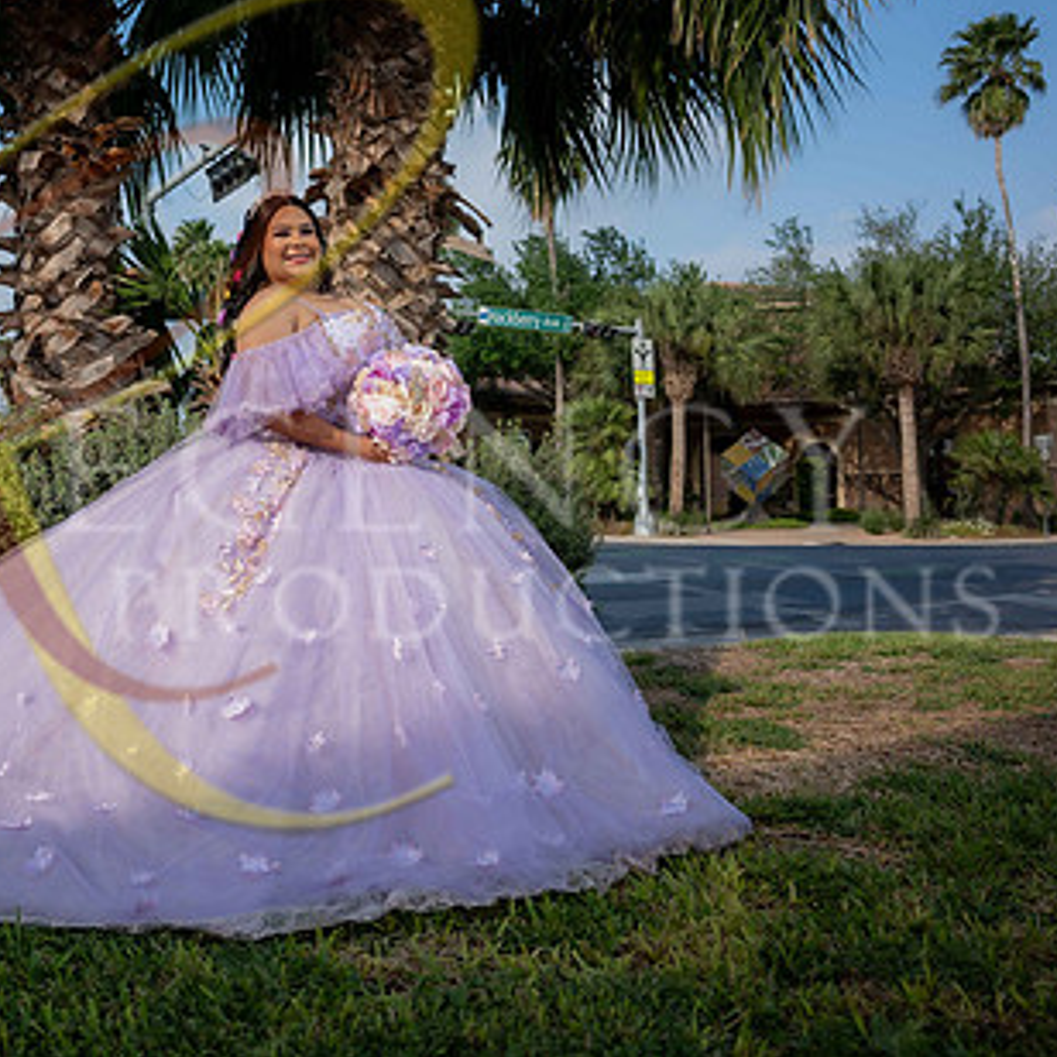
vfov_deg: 50.6
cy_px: 396
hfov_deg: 48.1
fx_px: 1105
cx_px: 206
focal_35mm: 32
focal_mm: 20
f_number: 2.8
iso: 125
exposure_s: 1/1600
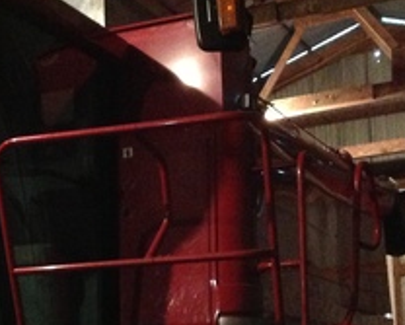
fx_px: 1068
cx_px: 119
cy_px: 304
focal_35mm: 89
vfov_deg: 17.0
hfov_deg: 21.3
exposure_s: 1/15
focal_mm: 4.28
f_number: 2.4
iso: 800
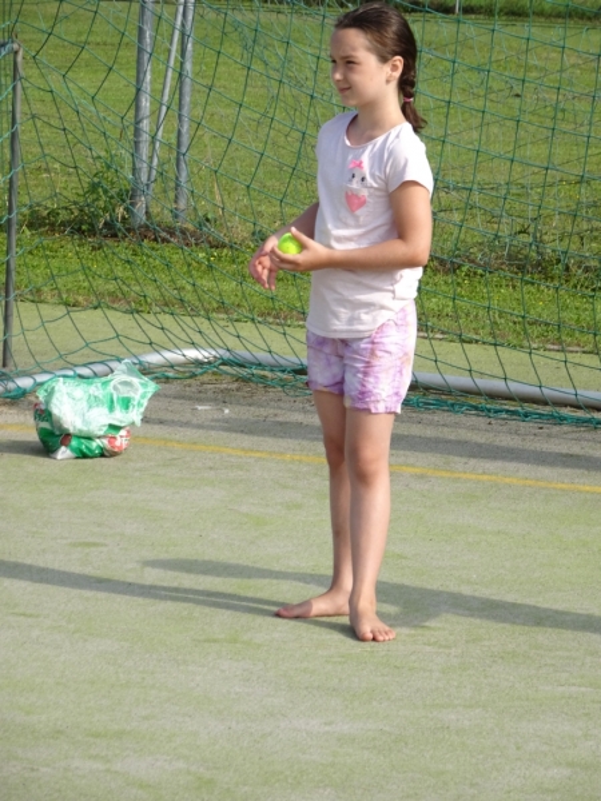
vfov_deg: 9.3
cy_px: 400
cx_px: 300
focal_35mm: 212
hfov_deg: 7.0
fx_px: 4908
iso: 125
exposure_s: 1/250
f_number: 6.3
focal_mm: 36.24
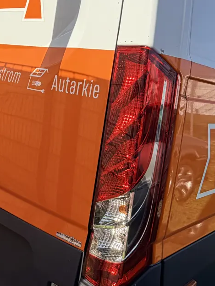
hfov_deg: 33.5
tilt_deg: -5.1
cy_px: 109
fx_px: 356
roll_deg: -7.1
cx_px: 85
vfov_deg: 43.5
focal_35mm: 43
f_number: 2.2
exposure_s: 1/770
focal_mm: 2.22
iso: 25
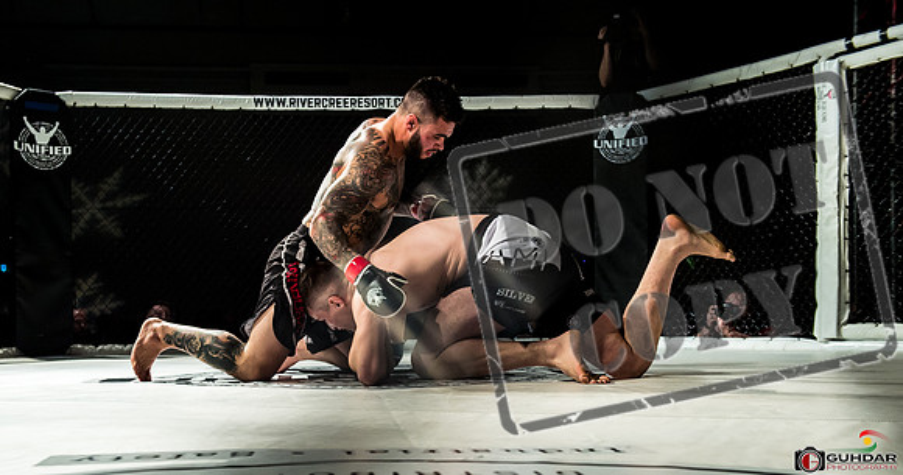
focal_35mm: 43
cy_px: 340
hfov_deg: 47.6
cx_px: 392
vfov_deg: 25.9
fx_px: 1022
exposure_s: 1/640
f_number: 4.5
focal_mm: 36
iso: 1600
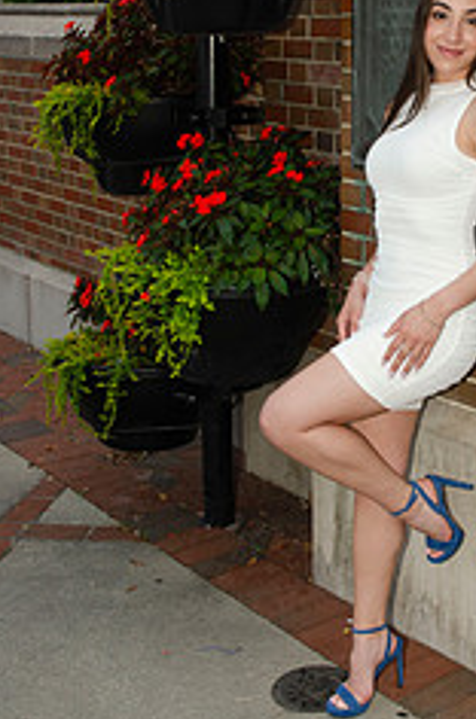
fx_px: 1257
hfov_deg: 20.9
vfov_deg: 31.5
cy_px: 204
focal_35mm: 63
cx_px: 445
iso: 100
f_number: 9
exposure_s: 1/250
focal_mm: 22
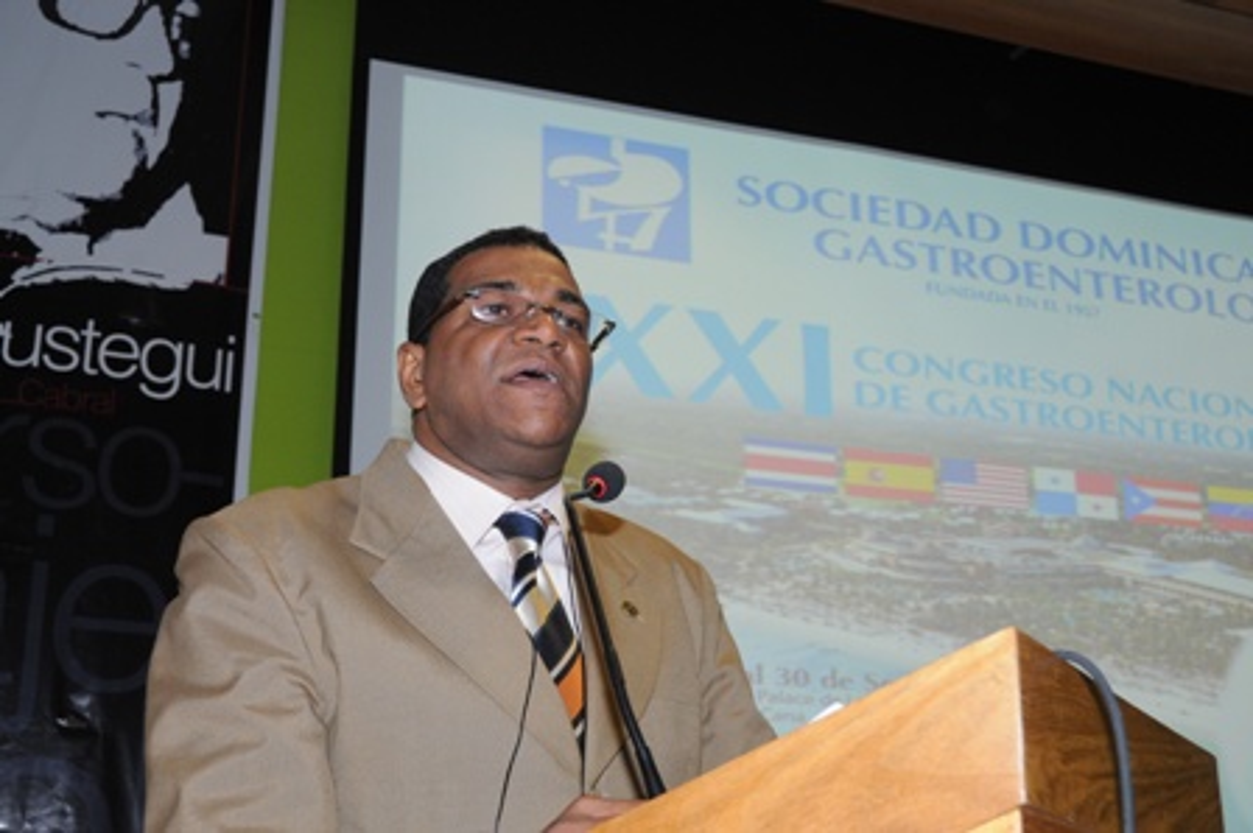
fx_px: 1669
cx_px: 626
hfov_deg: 41.1
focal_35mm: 48
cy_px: 416
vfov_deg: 28.0
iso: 640
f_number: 5.6
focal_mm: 32
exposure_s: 1/80
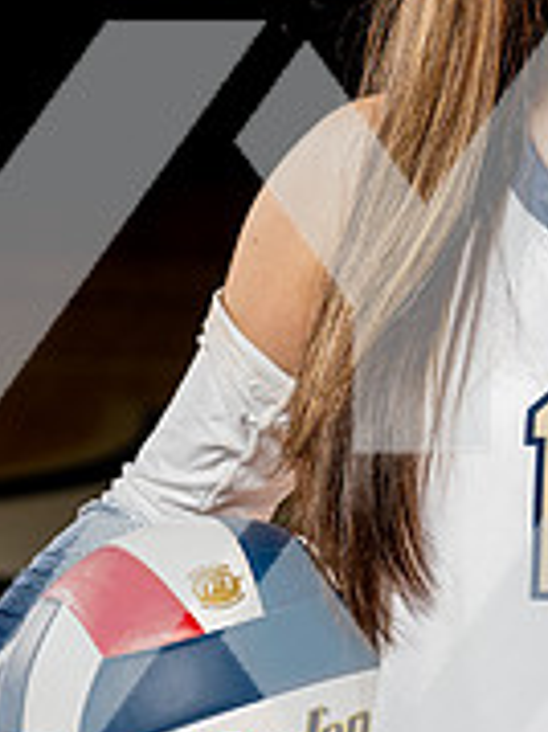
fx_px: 4205
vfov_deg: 9.9
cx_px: 593
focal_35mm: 199
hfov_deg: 7.4
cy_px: 239
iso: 100
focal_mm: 58
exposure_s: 1/250
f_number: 4.5
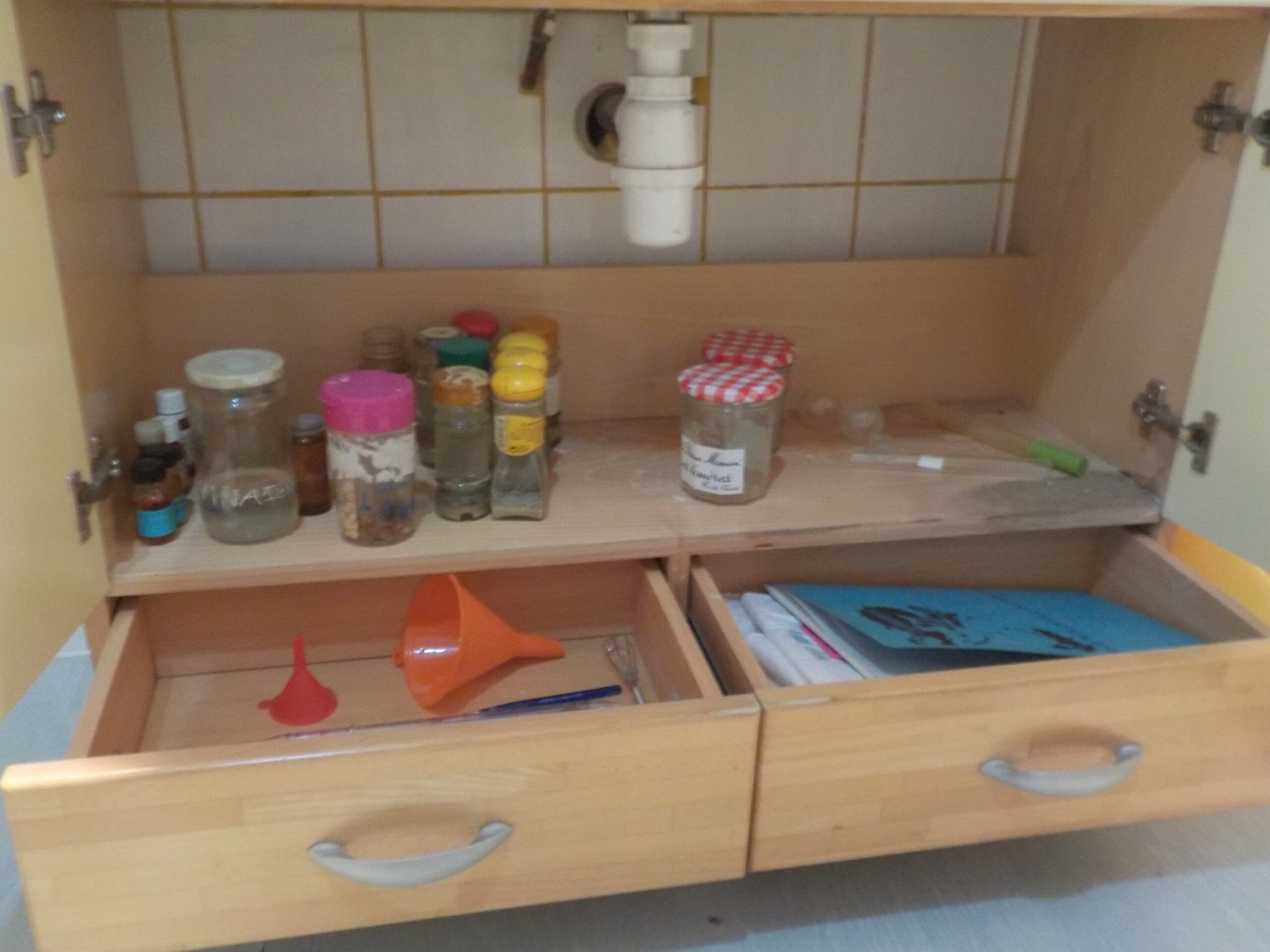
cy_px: 476
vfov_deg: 46.8
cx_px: 635
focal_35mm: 30
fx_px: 1101
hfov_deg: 60.0
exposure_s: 1/8
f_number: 3.3
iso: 560
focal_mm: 4.1
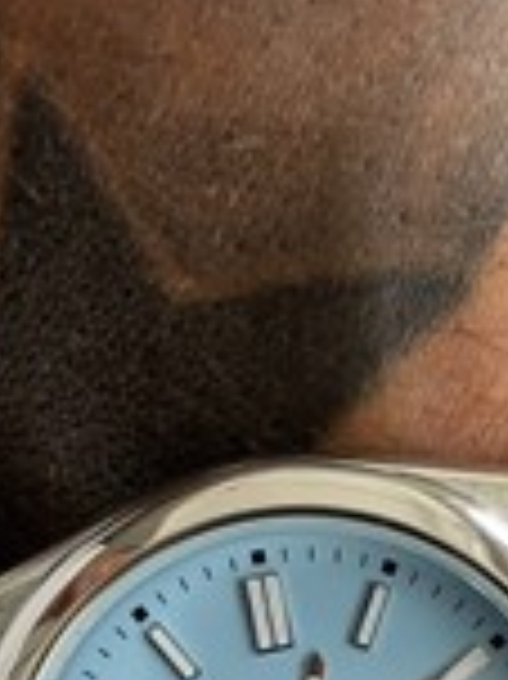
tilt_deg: -54.9
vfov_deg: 7.7
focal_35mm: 255
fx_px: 4997
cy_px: 748
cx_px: 310
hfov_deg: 5.8
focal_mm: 6.76
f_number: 1.78
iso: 80
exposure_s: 1/121
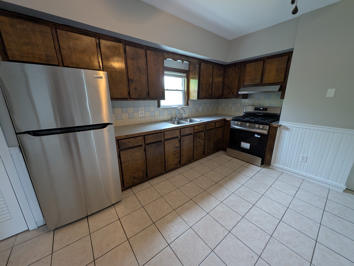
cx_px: 177
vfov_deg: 94.6
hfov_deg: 110.5
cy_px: 133
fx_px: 123
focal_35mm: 12
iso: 142
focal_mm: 2.23
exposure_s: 1/30
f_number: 1.95
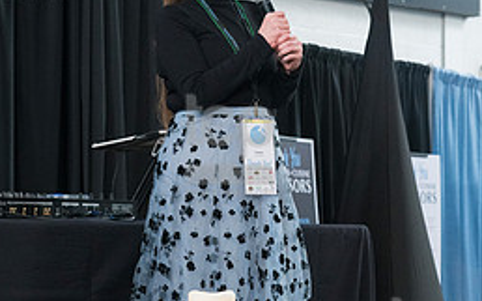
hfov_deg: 14.3
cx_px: 230
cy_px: 146
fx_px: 1917
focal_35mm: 146
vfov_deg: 9.0
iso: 4000
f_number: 5.6
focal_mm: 82
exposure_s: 1/250
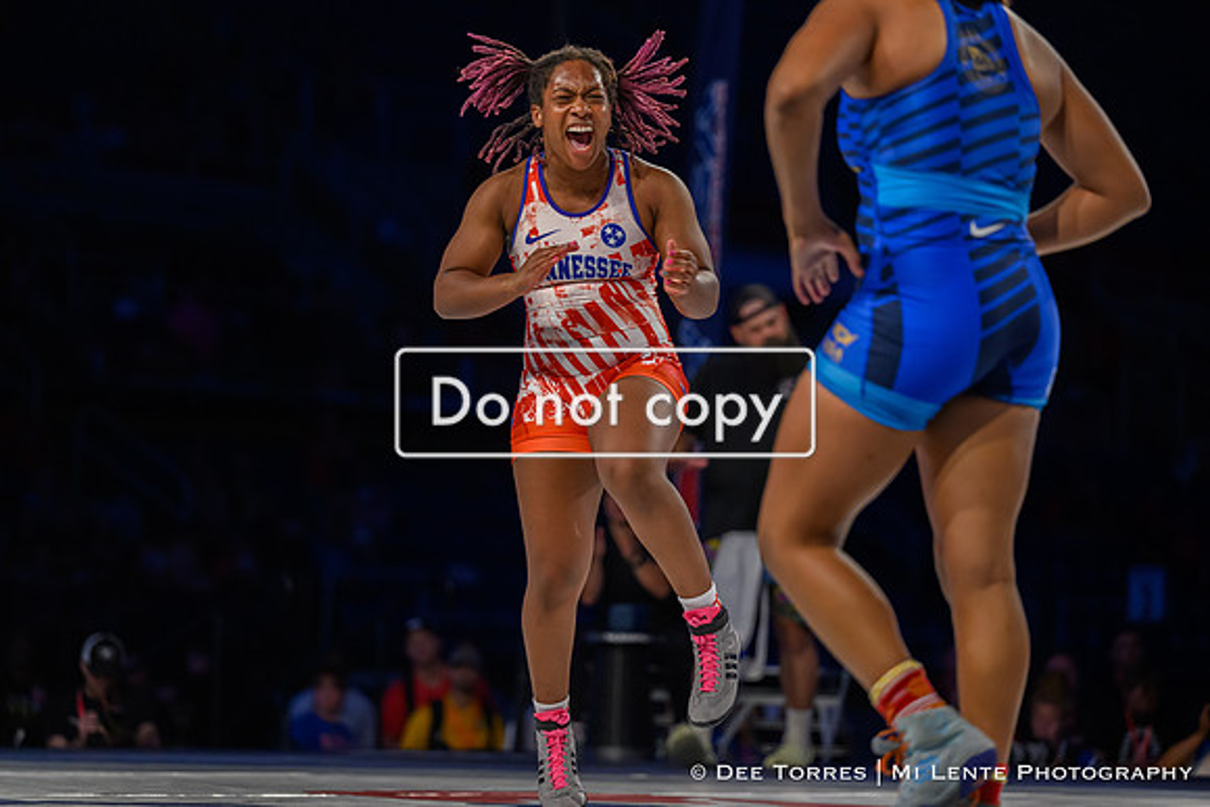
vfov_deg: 9.9
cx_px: 568
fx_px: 4663
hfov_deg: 14.8
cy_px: 383
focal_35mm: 139
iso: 2800
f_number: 2.8
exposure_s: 1/800
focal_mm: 130
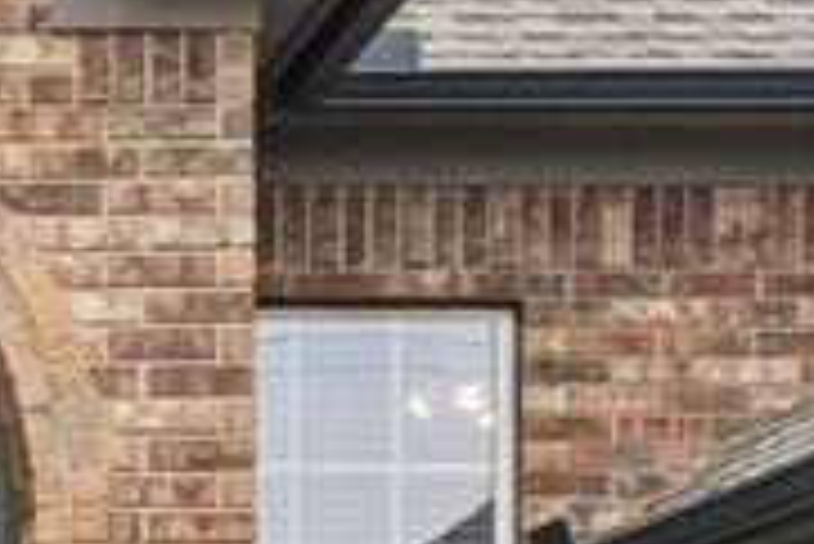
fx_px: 3575
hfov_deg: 12.4
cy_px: 872
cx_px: -362
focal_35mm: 158
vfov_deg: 8.5
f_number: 8
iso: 200
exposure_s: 1/60
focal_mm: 28
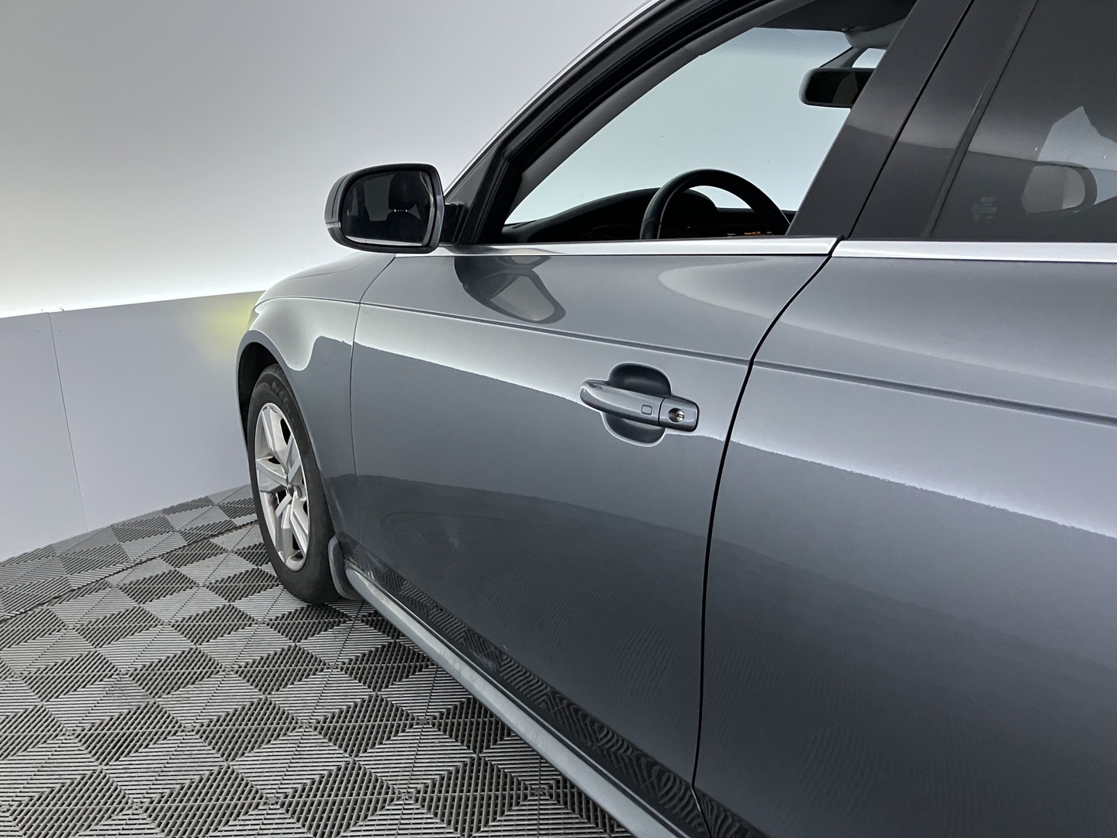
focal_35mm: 28
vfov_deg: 49.7
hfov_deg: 63.4
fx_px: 904
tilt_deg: -15.5
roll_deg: +0.3
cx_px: 558
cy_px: 419
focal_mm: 3.99
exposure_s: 1/49
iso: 200
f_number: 1.8
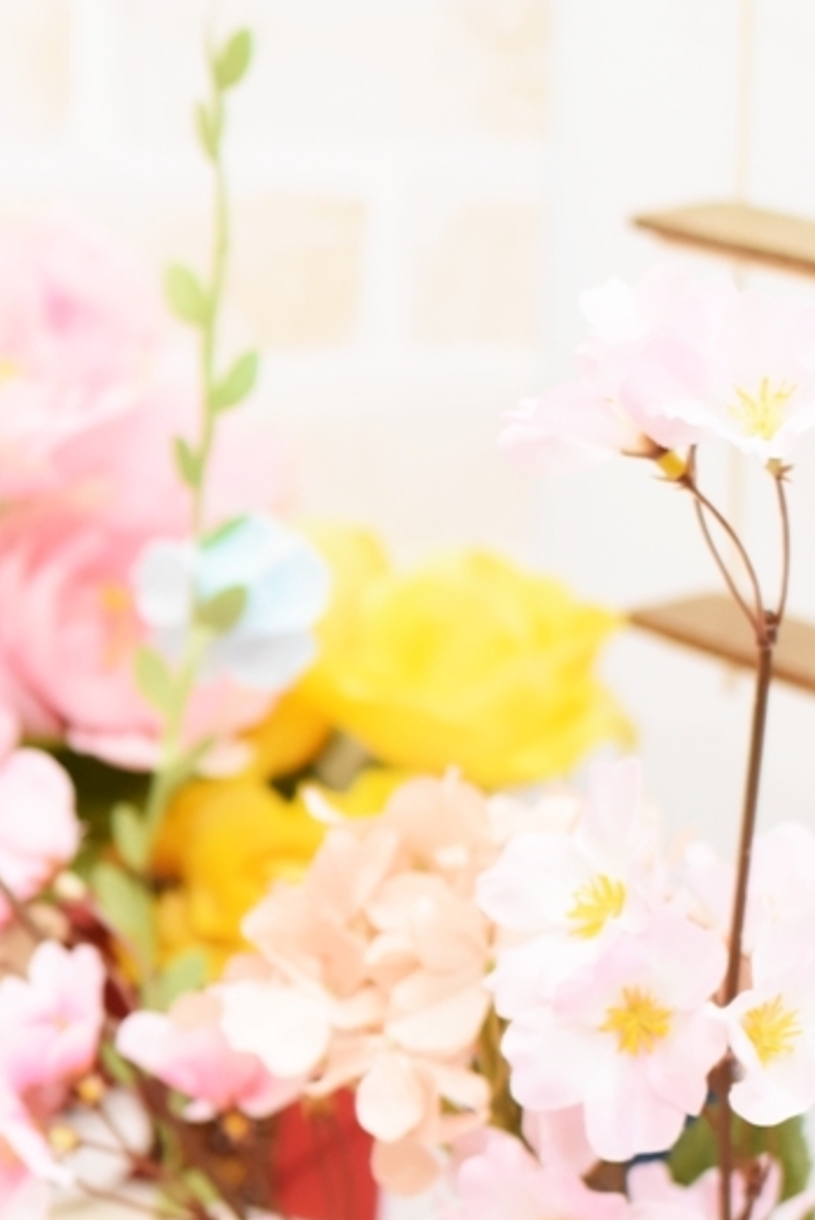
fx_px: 4074
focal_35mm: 120
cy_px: 868
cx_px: -524
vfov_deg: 17.0
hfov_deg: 10.9
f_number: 3.2
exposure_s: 1/60
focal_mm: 35
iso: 800
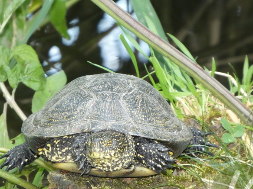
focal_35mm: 644
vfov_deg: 2.3
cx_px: 107
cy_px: 112
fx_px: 4706
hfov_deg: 3.1
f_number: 5.6
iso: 800
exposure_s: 1/125
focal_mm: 84
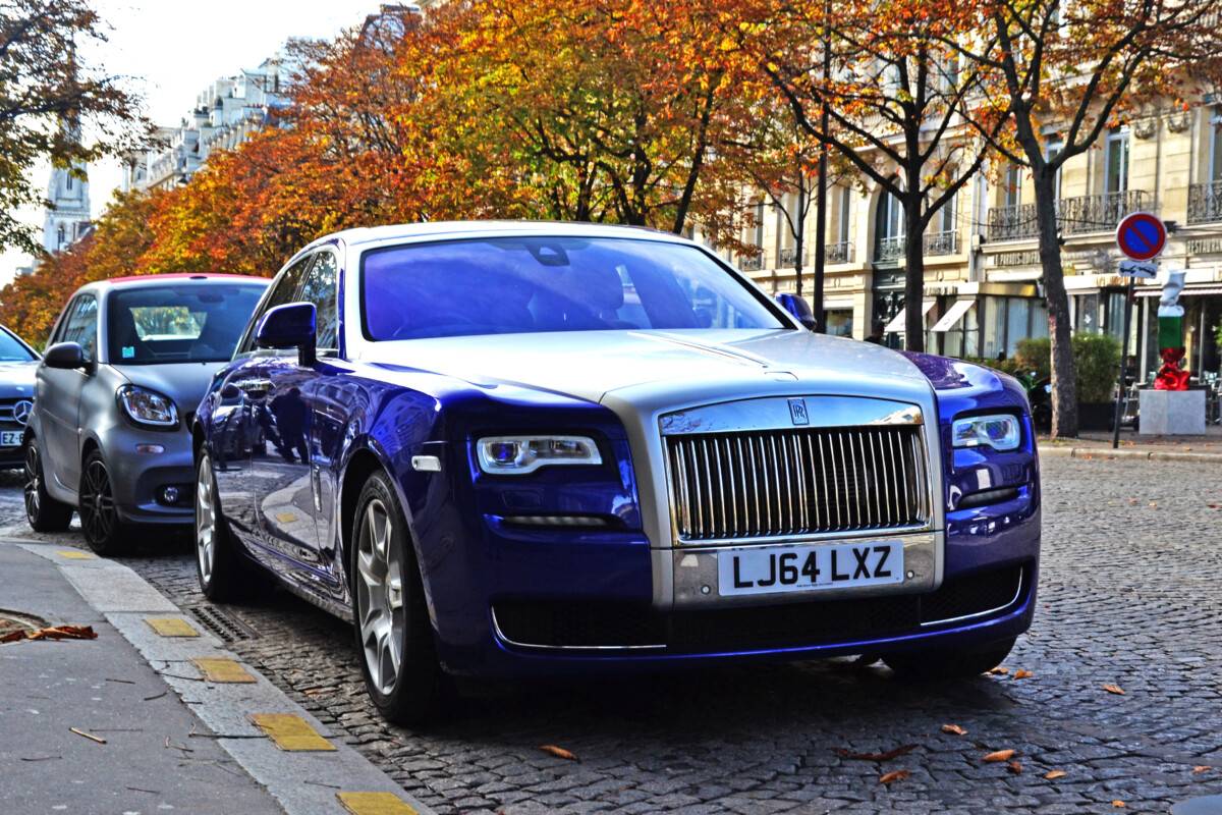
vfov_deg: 23.8
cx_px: 611
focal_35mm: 57
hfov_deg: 35.1
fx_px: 1935
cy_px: 408
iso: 400
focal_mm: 38
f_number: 9
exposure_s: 1/40
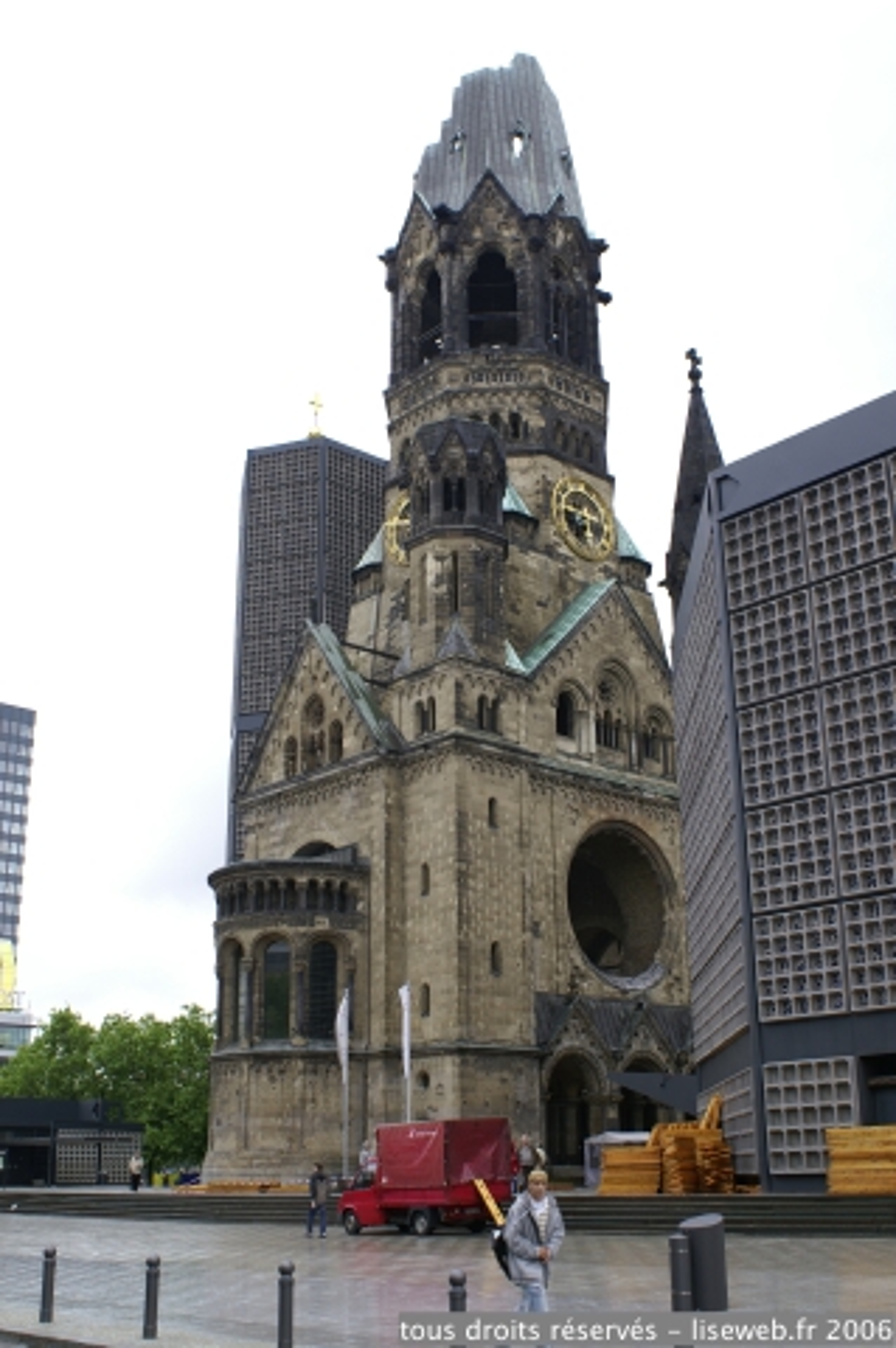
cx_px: 448
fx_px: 1459
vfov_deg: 49.6
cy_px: 674
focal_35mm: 39
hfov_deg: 34.1
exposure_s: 1/50
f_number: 7.1
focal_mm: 26
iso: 100
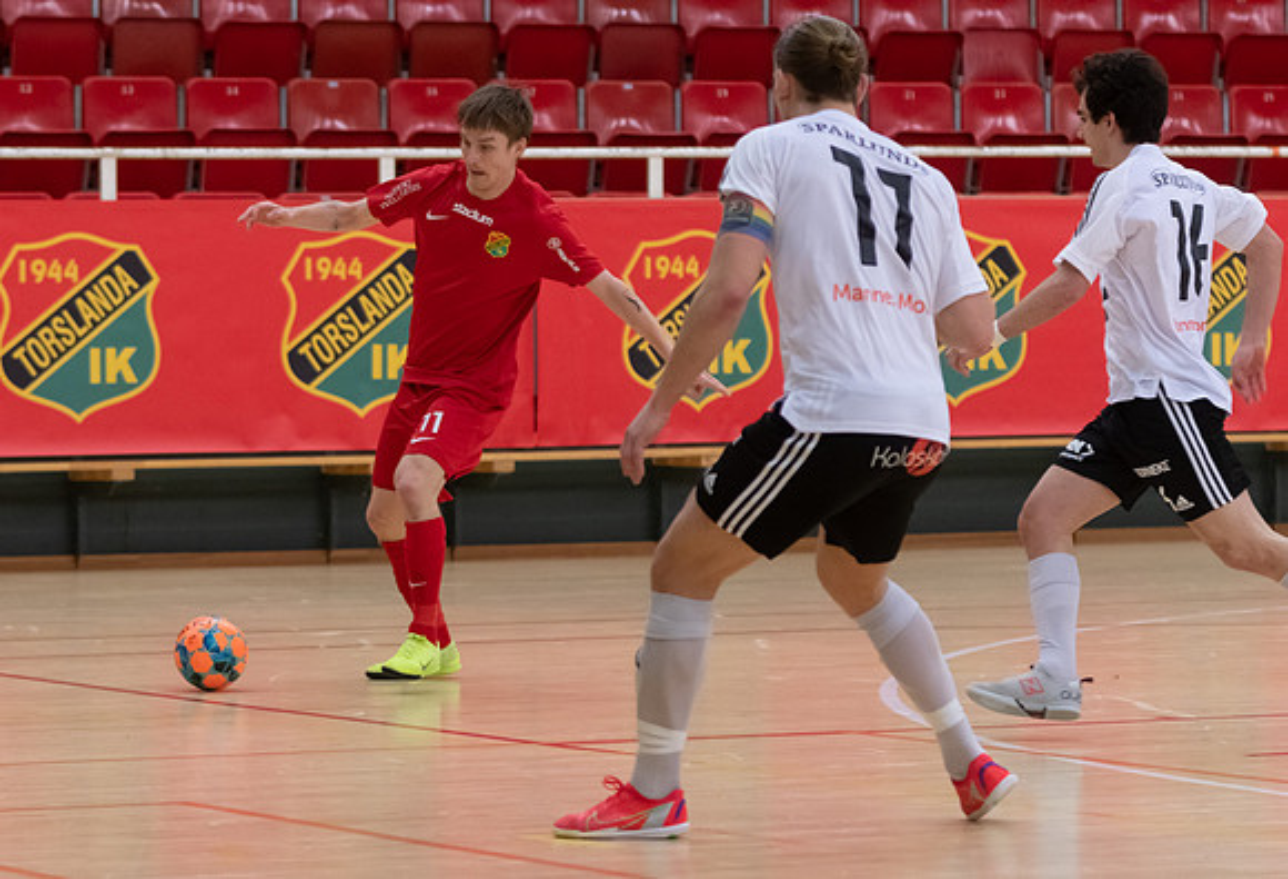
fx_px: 6174
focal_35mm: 171
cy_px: 556
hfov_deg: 11.9
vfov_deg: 8.1
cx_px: 448
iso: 720
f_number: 2.8
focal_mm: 86
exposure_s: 1/800
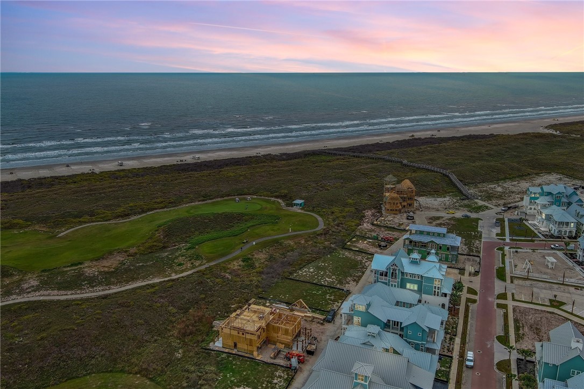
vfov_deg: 44.9
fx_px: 470
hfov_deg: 63.7
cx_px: 292
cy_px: 194
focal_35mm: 29
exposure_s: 1/800
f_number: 2.8
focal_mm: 10.57
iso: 100
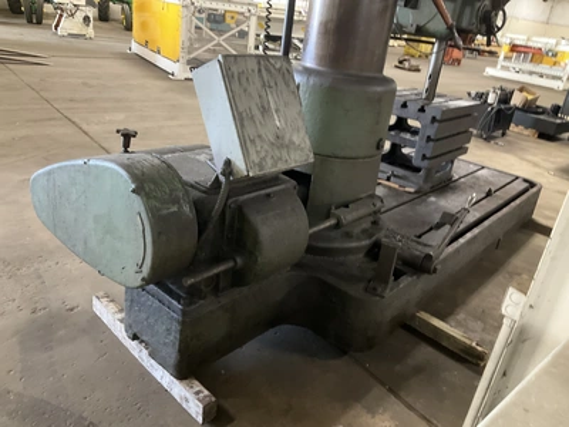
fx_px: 477
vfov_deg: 48.2
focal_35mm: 29
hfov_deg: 61.7
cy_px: 214
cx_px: 284
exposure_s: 1/30
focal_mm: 3
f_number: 1.8
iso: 250
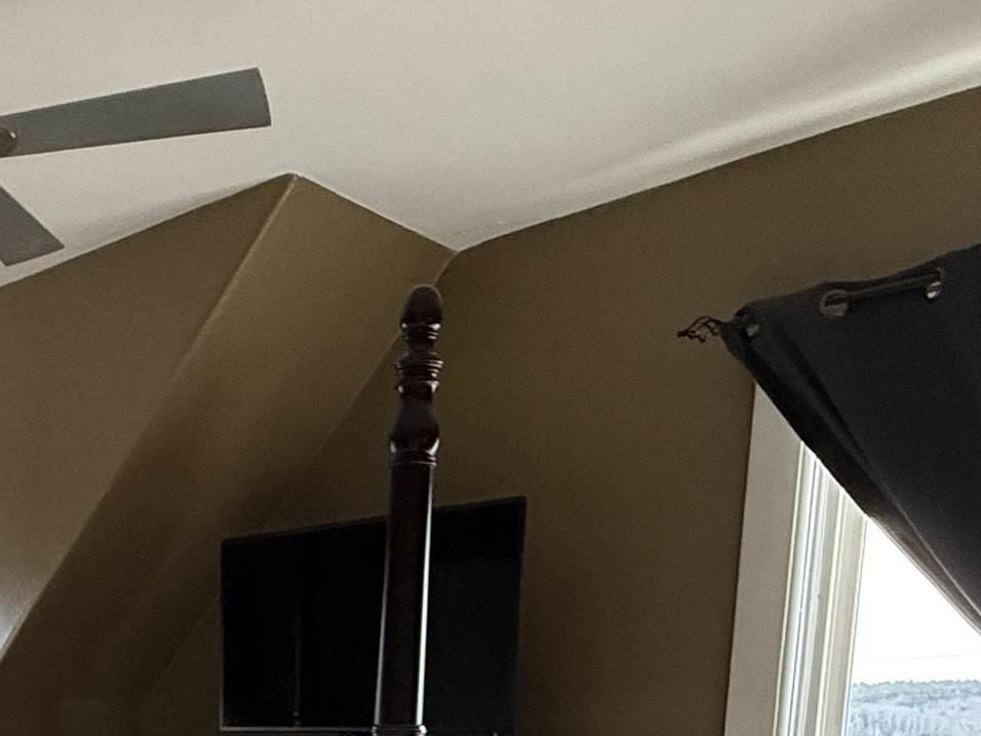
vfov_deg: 27.4
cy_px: 933
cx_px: 115
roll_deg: -1.5
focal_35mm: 45
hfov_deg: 39.3
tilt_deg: -8.4
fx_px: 1275
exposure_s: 1/73
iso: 320
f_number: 2.2
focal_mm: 2.22
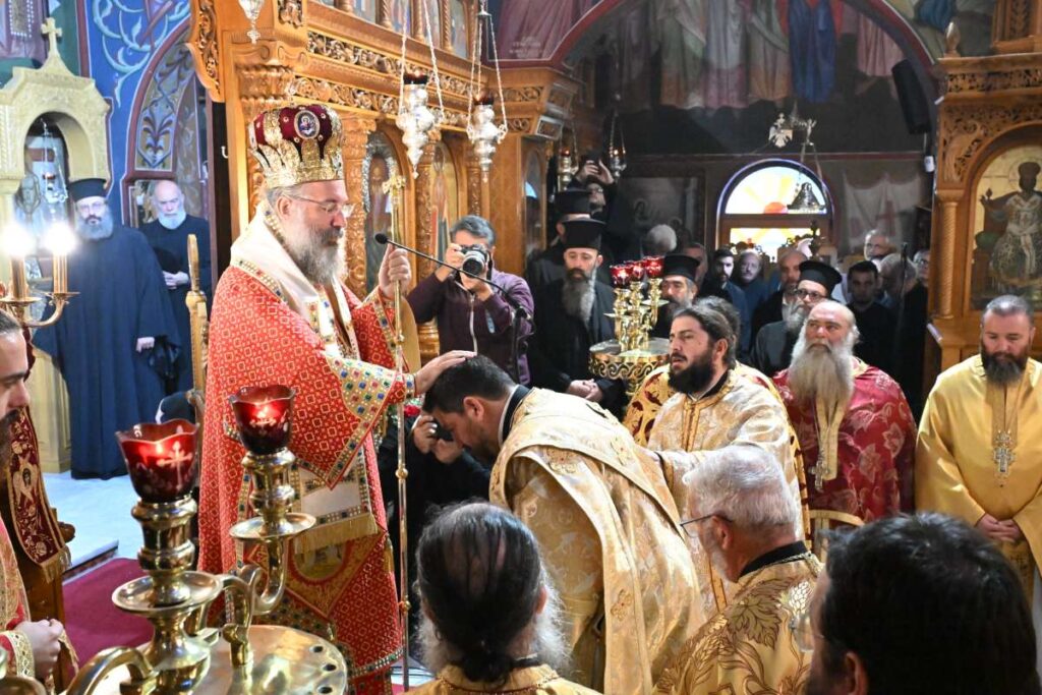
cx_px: 521
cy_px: 348
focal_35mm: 34
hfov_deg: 55.1
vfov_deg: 38.4
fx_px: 999
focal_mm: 34.5
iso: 25600
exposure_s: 1/160
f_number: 7.1
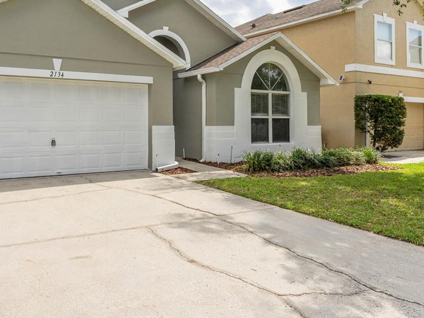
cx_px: 135
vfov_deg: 43.8
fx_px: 384
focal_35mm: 31
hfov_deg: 56.3
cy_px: 89
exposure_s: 1/200
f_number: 10
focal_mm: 16.2
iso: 100
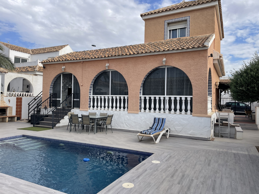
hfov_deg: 67.3
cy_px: 97
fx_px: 195
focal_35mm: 26
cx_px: 130
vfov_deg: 53.1
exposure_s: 1/3300
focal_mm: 4.2
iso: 32
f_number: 1.6
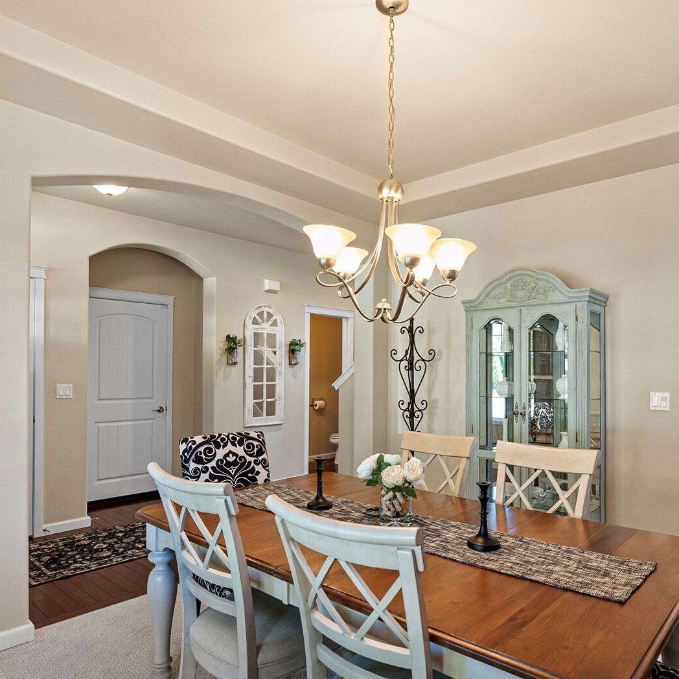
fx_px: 488
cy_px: 357
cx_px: 396
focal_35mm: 22
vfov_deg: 69.6
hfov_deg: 69.2
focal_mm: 16
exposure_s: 1/25
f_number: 5.6
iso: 1600
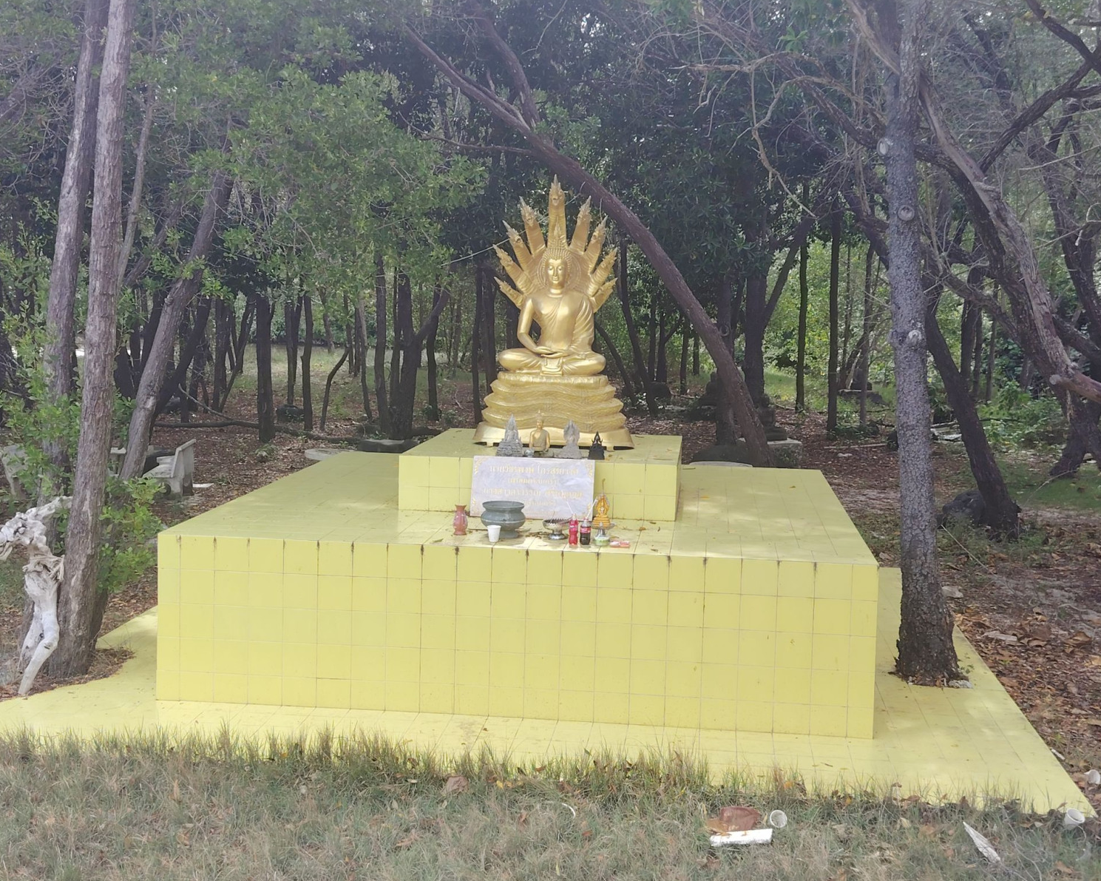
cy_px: 439
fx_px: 1401
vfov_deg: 34.9
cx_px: 589
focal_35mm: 43
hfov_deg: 42.9
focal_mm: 5.25
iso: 444
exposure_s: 1/900
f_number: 1.75
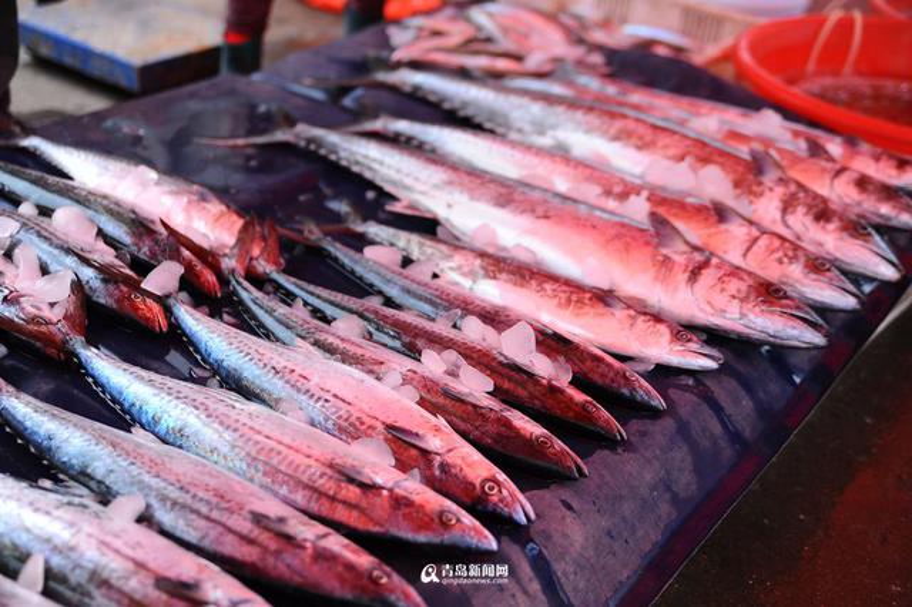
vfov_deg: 28.0
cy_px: 304
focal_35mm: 48
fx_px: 1215
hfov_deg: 41.1
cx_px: 456
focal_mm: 48
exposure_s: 1/1600
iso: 400
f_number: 2.8
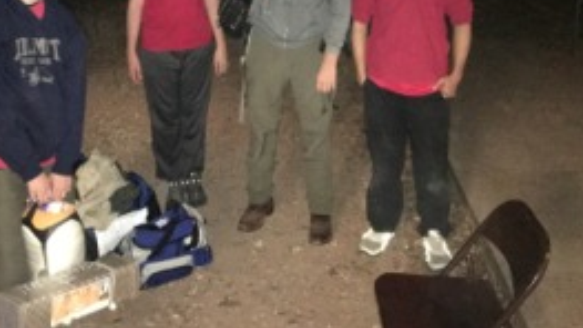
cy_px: 33
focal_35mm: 44
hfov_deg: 46.0
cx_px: 215
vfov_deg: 26.2
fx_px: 680
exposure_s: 1/16
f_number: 2.2
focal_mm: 4.15
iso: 1250
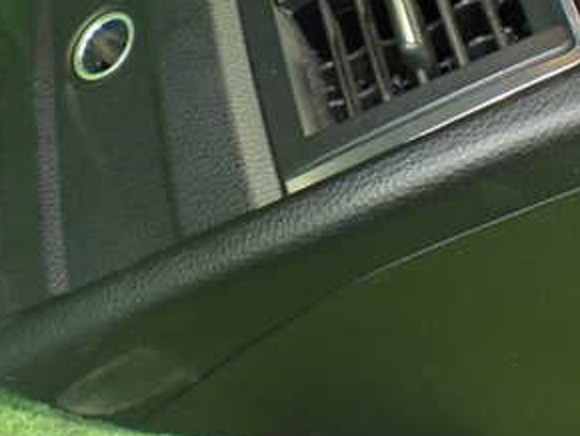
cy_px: 48
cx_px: 334
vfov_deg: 23.1
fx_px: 1040
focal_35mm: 62
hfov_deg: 31.1
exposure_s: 1/30
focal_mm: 5.4
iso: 800
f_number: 2.3
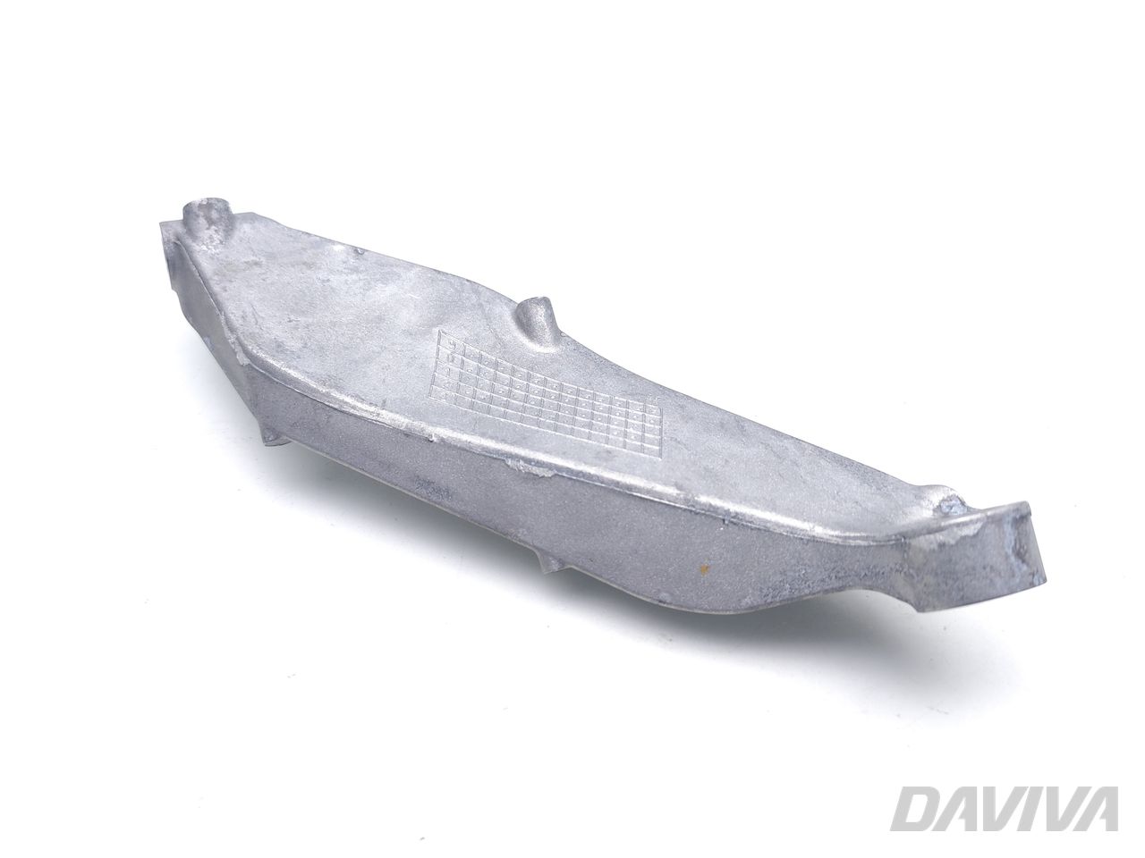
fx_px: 992
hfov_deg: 60.0
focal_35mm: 30
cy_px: 429
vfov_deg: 46.8
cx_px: 572
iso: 80
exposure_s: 1/100
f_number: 1.65
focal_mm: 6.19
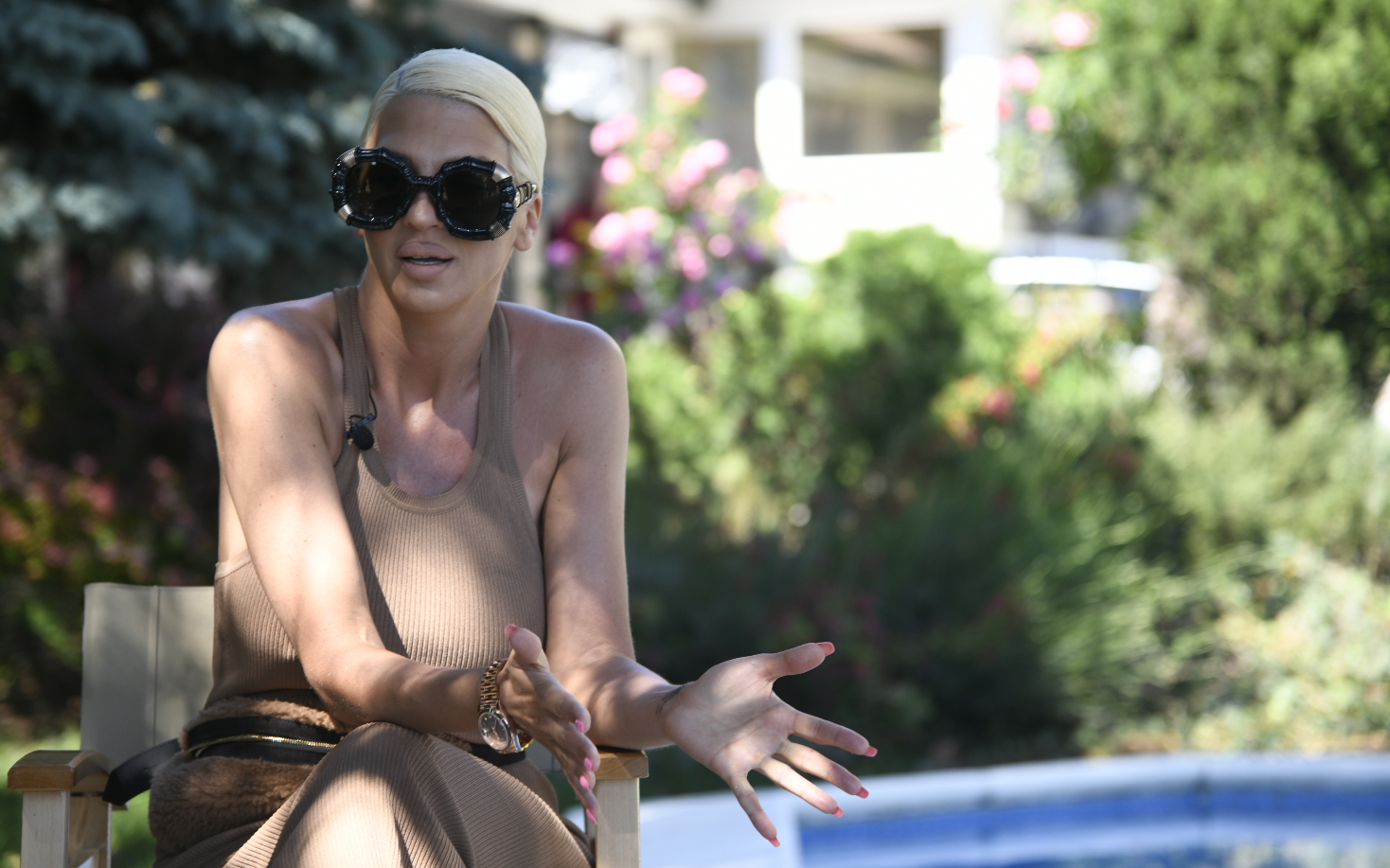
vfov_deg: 9.7
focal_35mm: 135
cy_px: 385
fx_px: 5113
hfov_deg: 15.5
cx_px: 650
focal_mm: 120
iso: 200
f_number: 4
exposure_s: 1/250
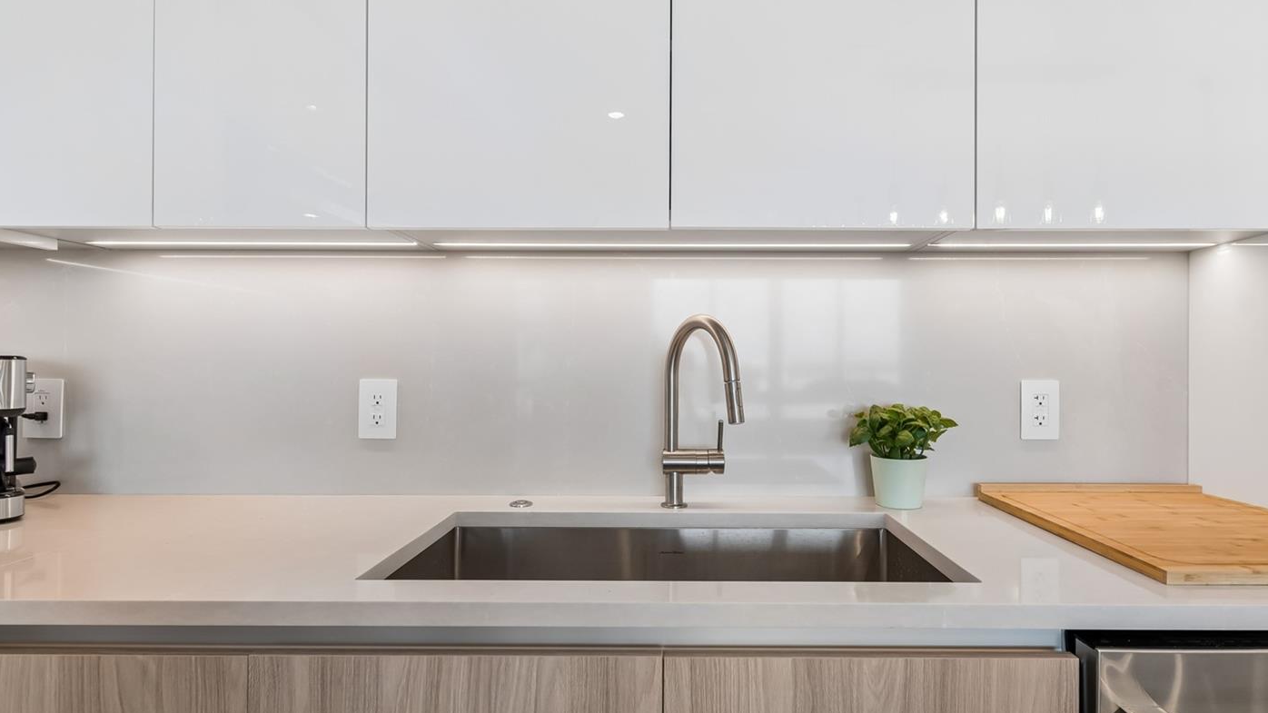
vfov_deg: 61.0
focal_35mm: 18
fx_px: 605
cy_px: 360
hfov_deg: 92.4
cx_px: 694
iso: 100
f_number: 7.1
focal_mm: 10
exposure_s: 1/125
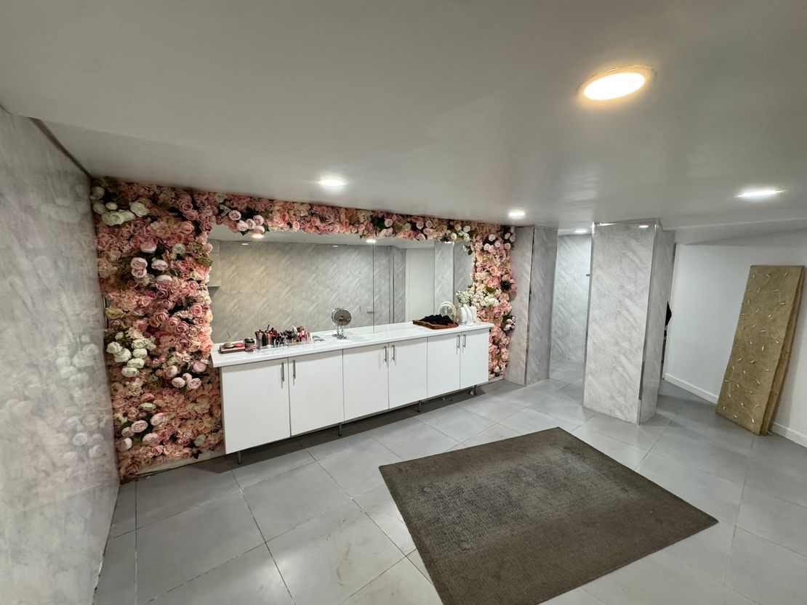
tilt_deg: -6.8
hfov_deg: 102.1
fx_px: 326
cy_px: 302
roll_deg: +0.5
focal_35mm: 14
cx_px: 404
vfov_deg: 85.7
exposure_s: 1/100
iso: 250
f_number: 2.2
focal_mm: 2.22
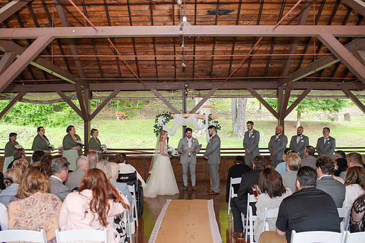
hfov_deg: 52.8
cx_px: 177
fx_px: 368
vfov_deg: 36.6
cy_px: 121
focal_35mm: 36
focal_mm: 35
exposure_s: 1/200
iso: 800
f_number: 3.2
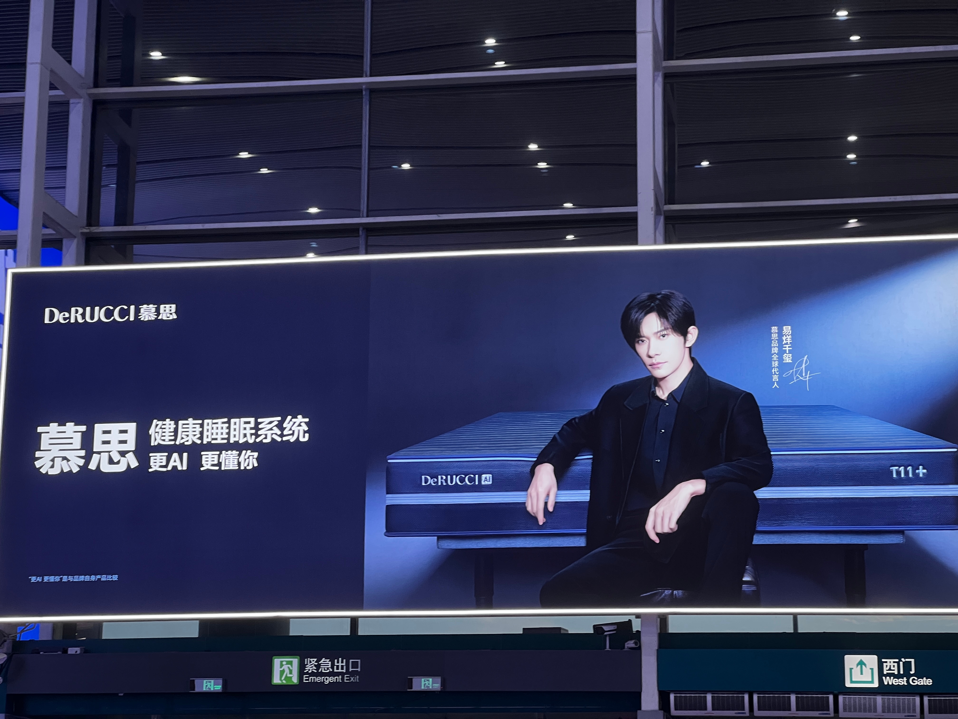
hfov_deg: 25.3
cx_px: 479
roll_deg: +0.0
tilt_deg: +12.6
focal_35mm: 77
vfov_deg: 19.1
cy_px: 360
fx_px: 2131
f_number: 2.8
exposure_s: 1/101
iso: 125
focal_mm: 9
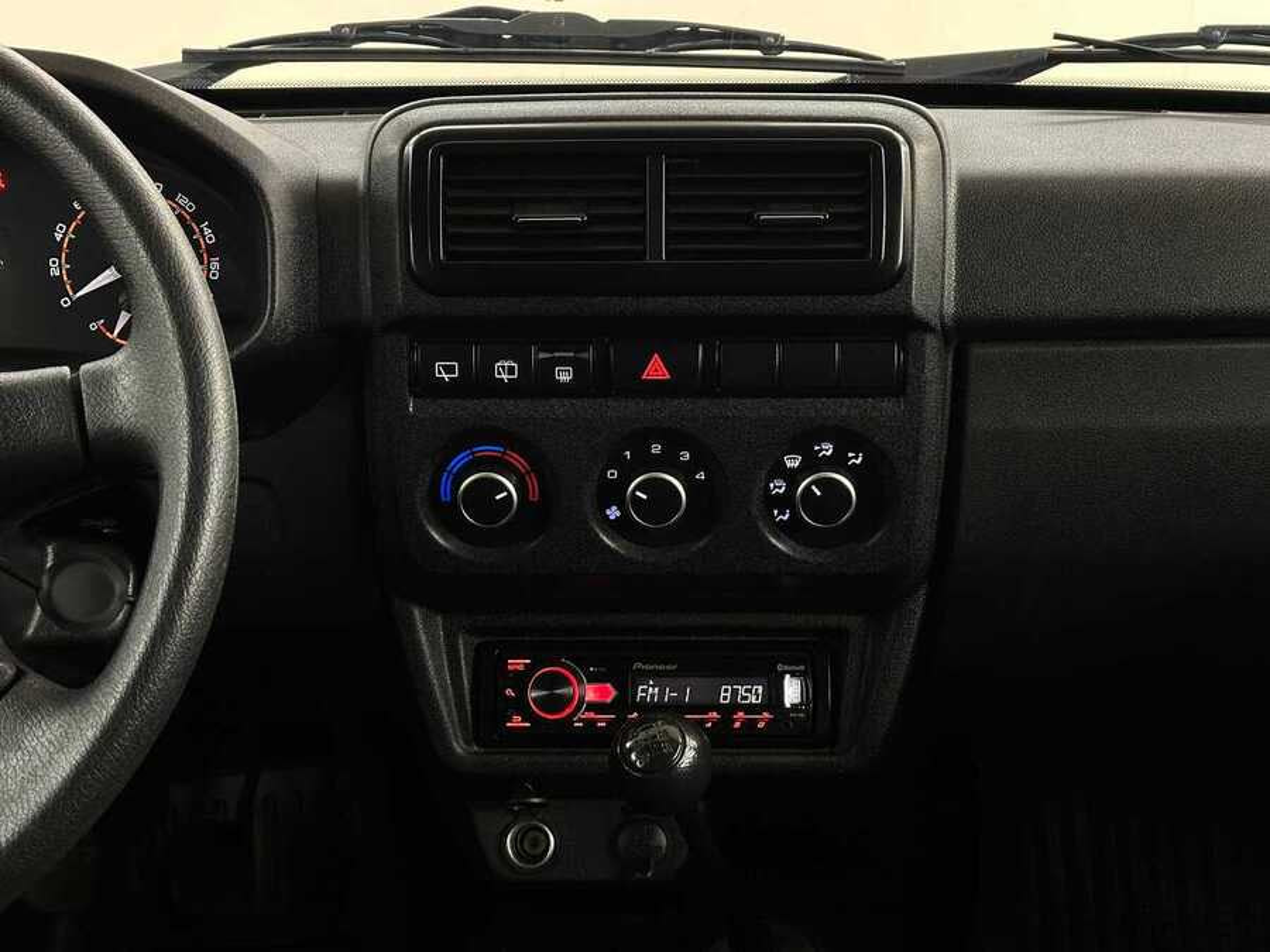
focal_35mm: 48
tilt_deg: -21.3
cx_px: 635
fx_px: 1761
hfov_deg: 39.7
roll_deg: +0.1
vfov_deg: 30.3
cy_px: 476
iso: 400
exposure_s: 1/33
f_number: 1.78
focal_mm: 6.86
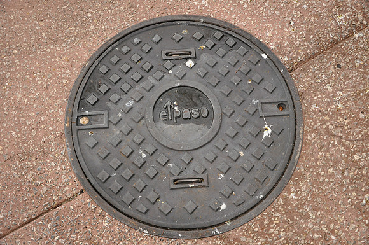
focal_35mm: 36
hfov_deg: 53.2
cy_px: 122
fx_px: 368
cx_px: 184
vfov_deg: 36.8
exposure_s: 1/60
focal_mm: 24
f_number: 3.8
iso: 800
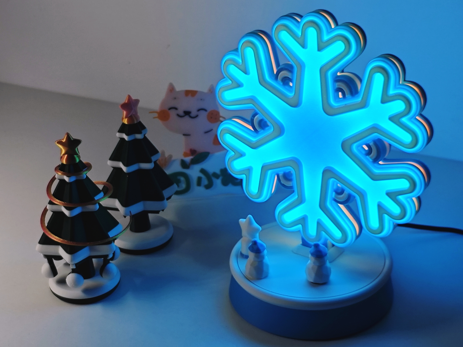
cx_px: 232
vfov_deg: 21.3
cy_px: 174
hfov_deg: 28.2
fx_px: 923
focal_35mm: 69
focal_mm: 5.84
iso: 50
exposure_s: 1/108
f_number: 1.6
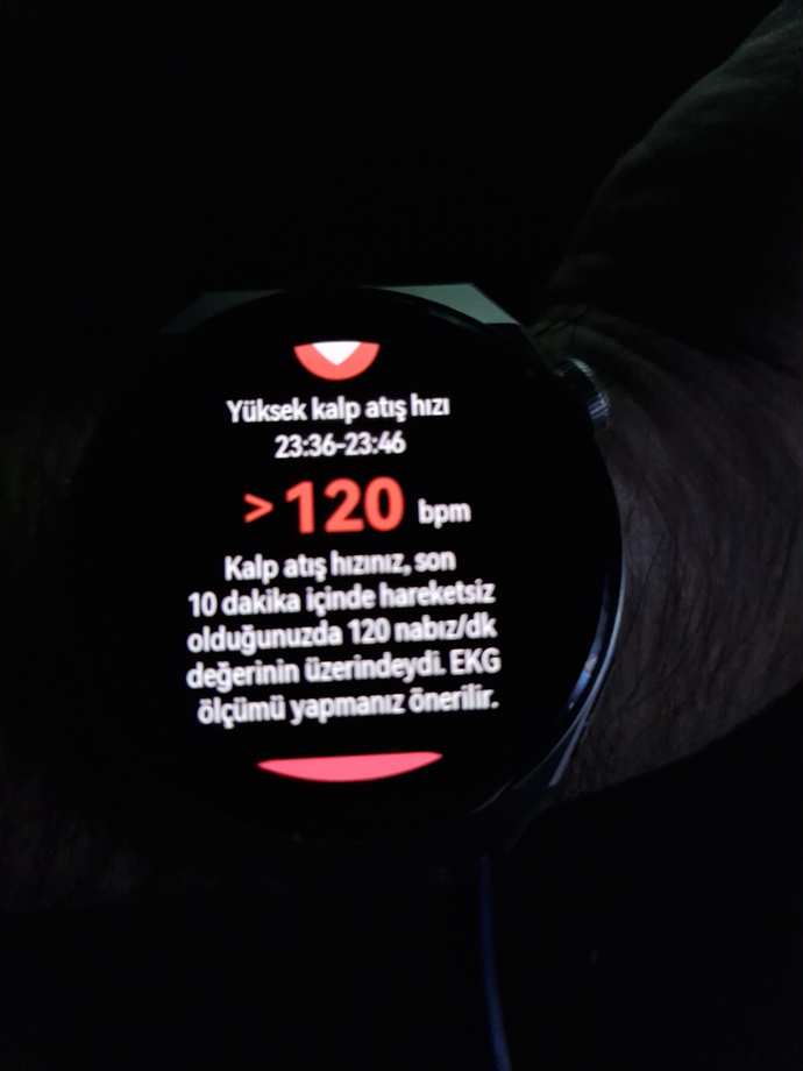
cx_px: 402
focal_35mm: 23
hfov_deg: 58.9
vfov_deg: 73.9
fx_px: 711
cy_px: 536
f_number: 1.8
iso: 1600
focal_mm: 5.54
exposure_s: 1/25
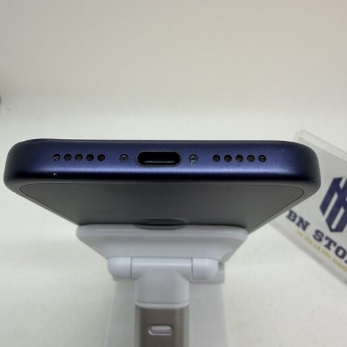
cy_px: 183
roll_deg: +1.0
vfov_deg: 55.6
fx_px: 329
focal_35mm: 29
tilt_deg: -38.4
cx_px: 171
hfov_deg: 55.6
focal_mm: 2.22
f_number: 2.2
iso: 40
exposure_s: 1/120
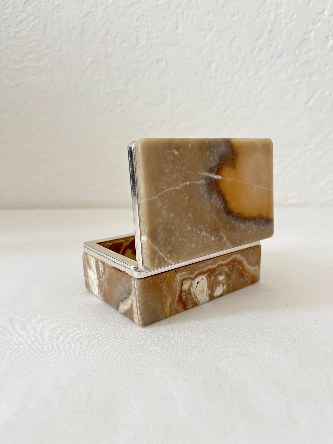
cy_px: 222
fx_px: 333
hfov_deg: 53.1
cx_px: 166
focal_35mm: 26
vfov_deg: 67.3
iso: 40
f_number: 1.6
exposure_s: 1/122
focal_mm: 5.1
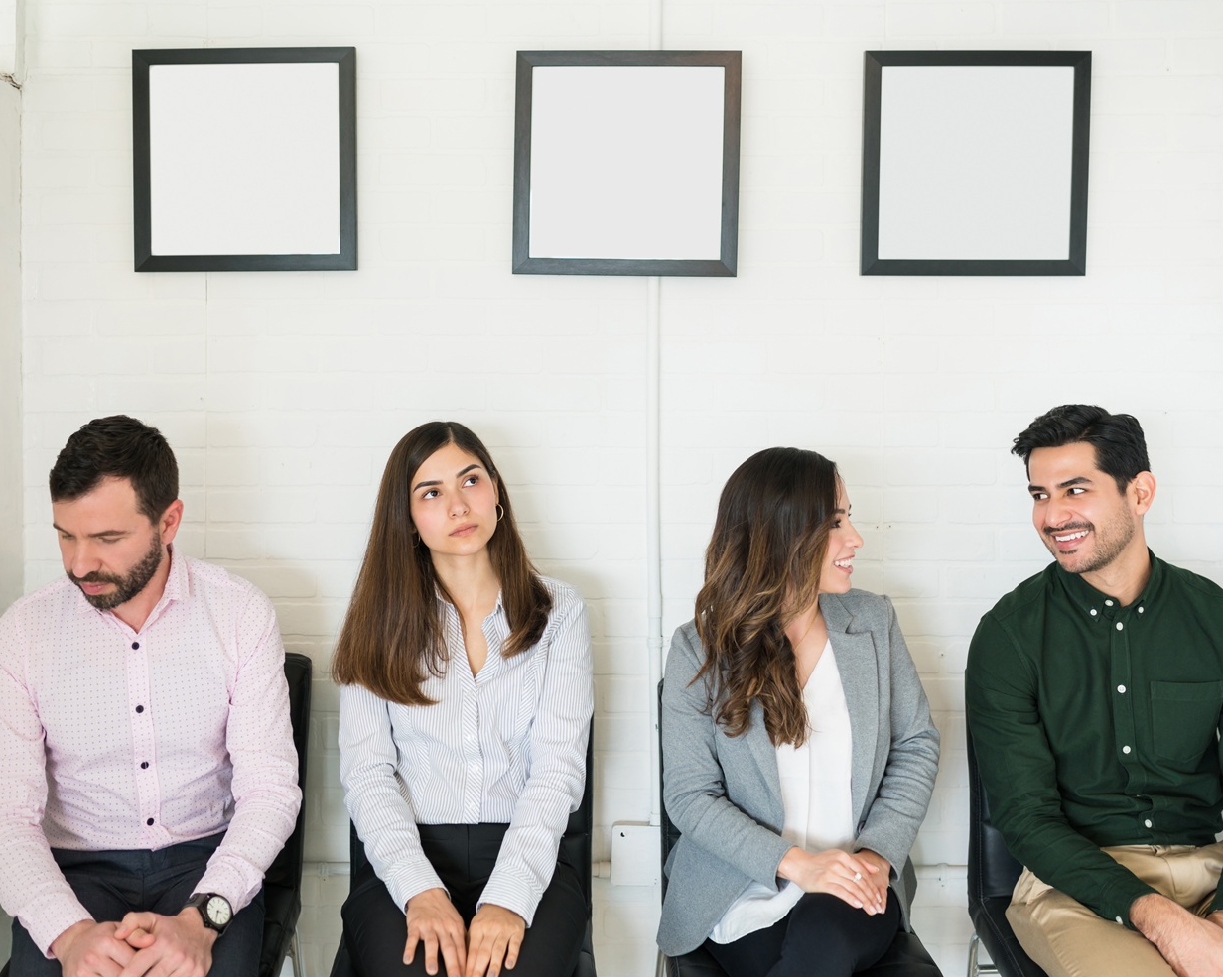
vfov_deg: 37.3
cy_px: 490
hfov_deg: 45.8
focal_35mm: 40
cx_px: 644
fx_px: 1447
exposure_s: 1/160
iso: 160
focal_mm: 35
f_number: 1.8
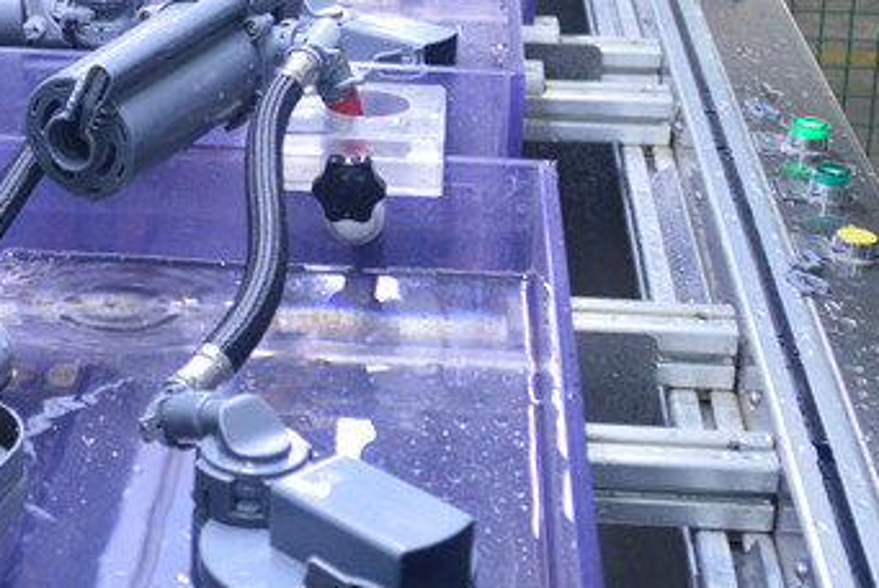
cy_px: 52
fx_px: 1931
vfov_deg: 17.1
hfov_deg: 24.5
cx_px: -5
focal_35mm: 79
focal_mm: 18
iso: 800
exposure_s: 1/60
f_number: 5
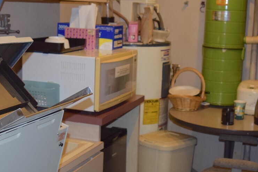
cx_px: 142
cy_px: 73
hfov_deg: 32.3
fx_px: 444
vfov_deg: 21.9
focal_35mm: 62
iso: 1600
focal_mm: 18
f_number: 3.5
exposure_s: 1/60
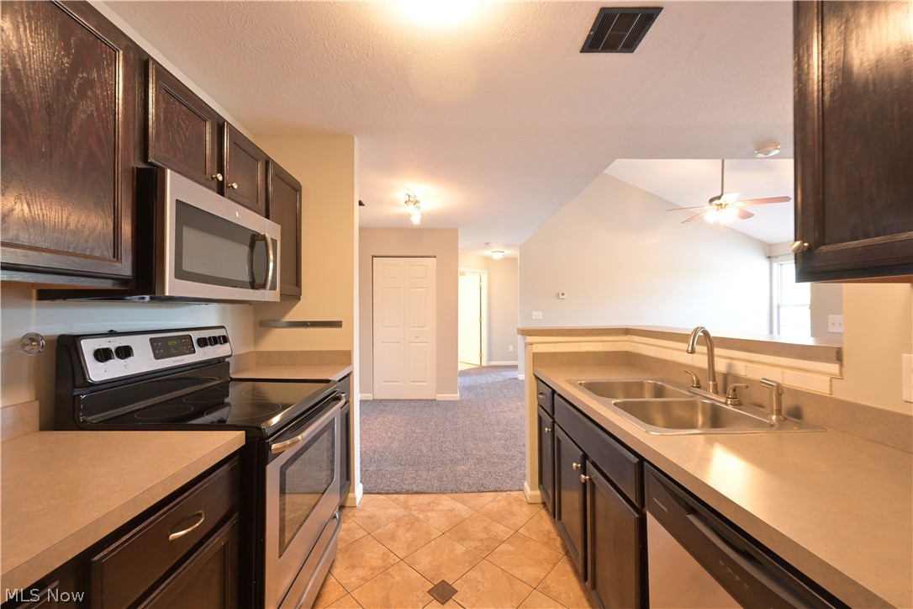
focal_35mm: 14
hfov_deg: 104.3
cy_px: 304
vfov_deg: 81.2
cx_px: 456
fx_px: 355
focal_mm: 14
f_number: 9
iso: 1000
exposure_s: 1/5
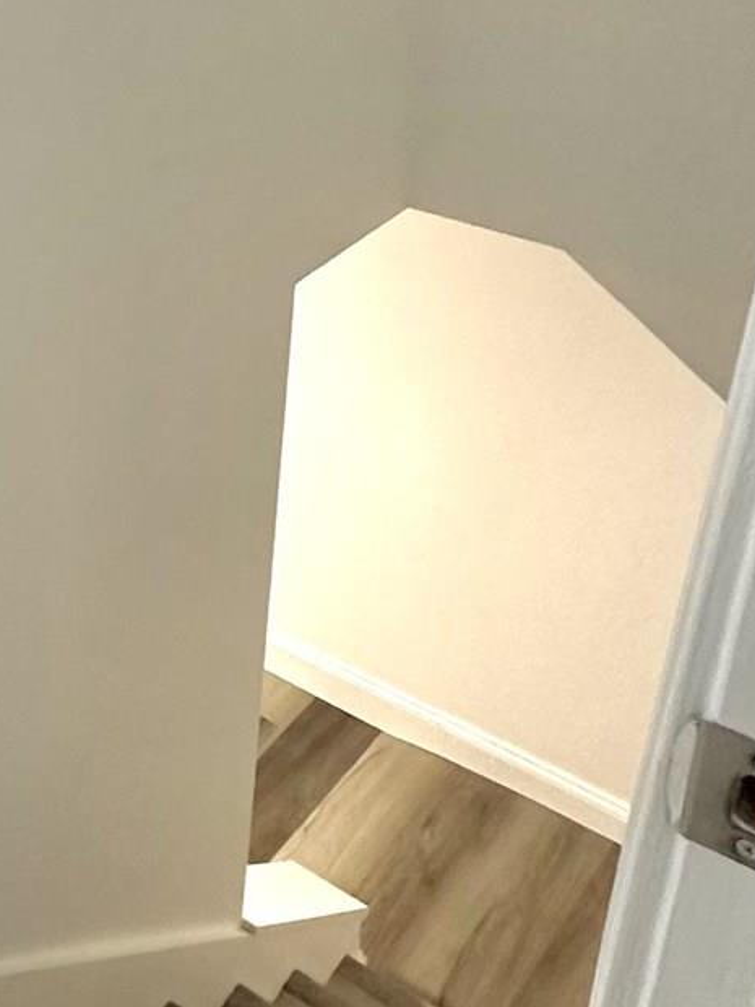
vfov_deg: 35.4
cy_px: 177
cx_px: -270
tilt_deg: -24.7
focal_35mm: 52
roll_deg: +5.6
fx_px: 1512
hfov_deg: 24.0
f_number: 2.2
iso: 400
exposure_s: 1/60
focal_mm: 2.22
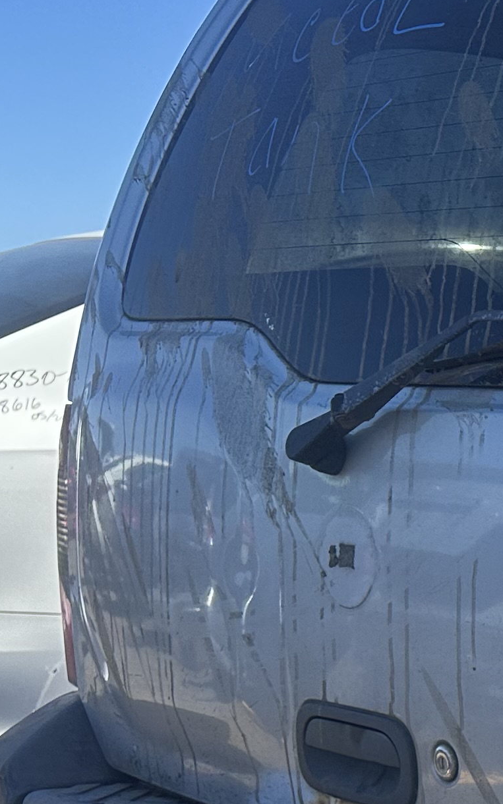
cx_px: 1154
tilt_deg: -7.6
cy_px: 707
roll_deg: -0.9
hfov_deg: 12.6
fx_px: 1843
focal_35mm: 84
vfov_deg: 24.0
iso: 80
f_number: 1.78
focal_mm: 6.86
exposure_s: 1/2882
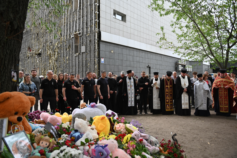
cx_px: 118
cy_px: 79
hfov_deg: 73.8
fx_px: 158
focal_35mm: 24
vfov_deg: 53.1
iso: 100
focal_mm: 24
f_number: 2.8
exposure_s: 1/640
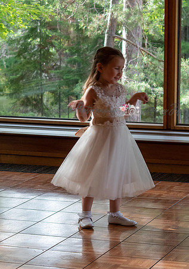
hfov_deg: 10.4
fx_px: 1039
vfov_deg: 14.7
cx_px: 94
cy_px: 152
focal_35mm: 137
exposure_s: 1/80
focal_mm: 55
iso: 400
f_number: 5.6
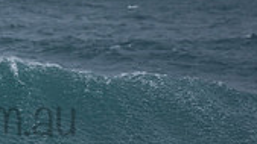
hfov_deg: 1.1
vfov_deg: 0.6
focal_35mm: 1931
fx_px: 13157
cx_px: -85
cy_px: 101
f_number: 5.6
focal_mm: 500
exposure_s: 1/1000
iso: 80
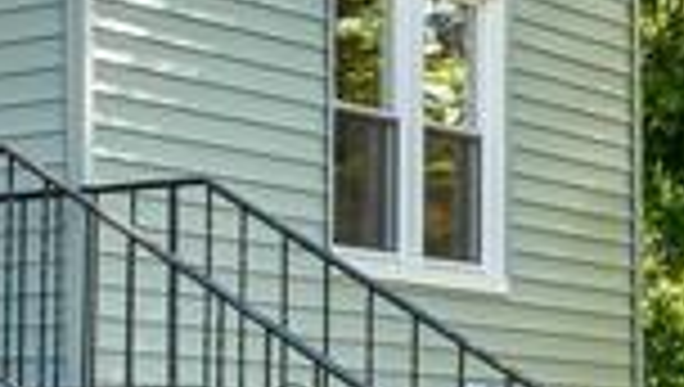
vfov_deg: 8.9
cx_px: -846
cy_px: 225
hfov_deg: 12.8
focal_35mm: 138
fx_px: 2498
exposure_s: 1/80
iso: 100
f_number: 8
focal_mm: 19.5
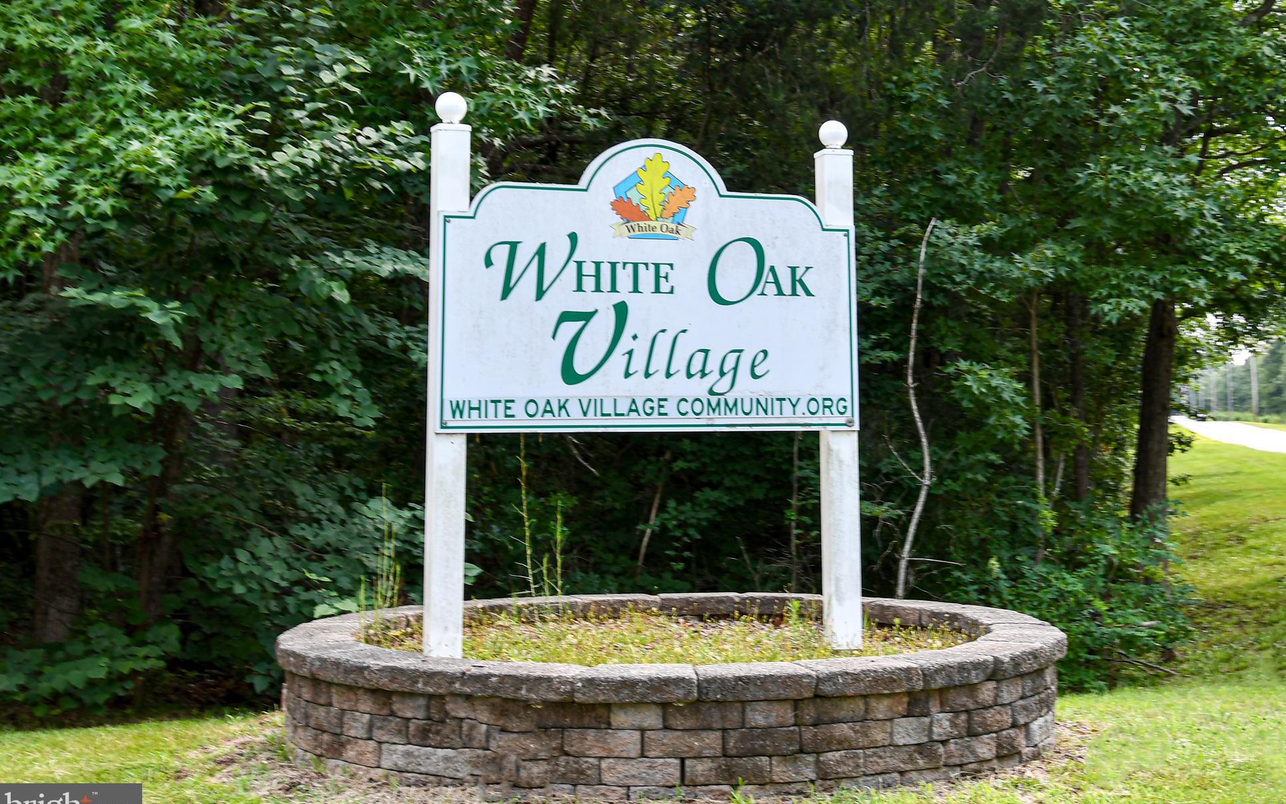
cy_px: 376
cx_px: 677
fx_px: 1367
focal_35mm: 39
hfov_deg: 50.4
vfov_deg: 32.8
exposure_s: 1/125
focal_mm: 24
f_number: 5.6
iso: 140
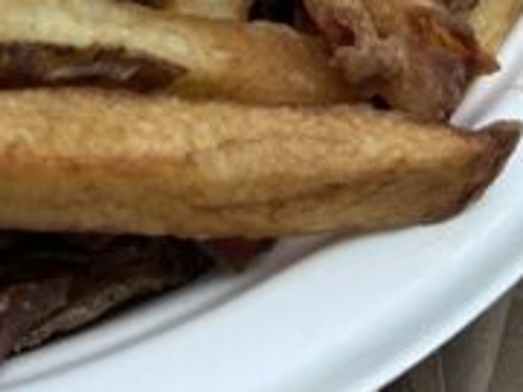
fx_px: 2236
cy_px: -418
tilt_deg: -49.5
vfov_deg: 9.3
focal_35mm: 148
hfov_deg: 13.3
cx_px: 349
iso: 50
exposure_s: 1/2252
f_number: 1.5
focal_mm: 5.7
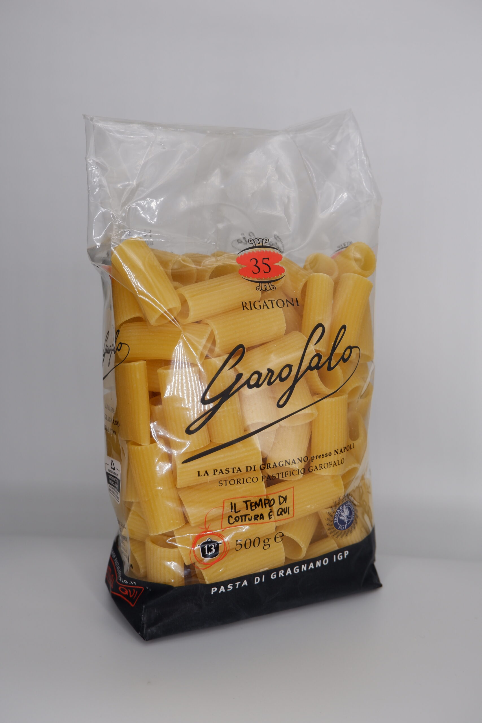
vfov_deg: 53.1
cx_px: 241
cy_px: 362
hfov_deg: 36.9
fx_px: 723
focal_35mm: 36
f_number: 4.4
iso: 200
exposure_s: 1/280
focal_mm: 24.2
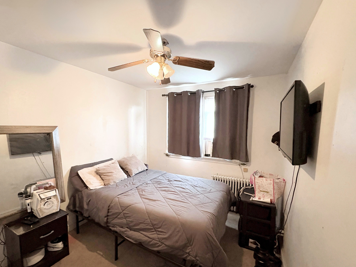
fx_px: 165
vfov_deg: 78.0
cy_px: 144
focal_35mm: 16
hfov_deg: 94.4
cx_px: 166
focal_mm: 2.22
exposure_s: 1/40
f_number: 2.2
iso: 800
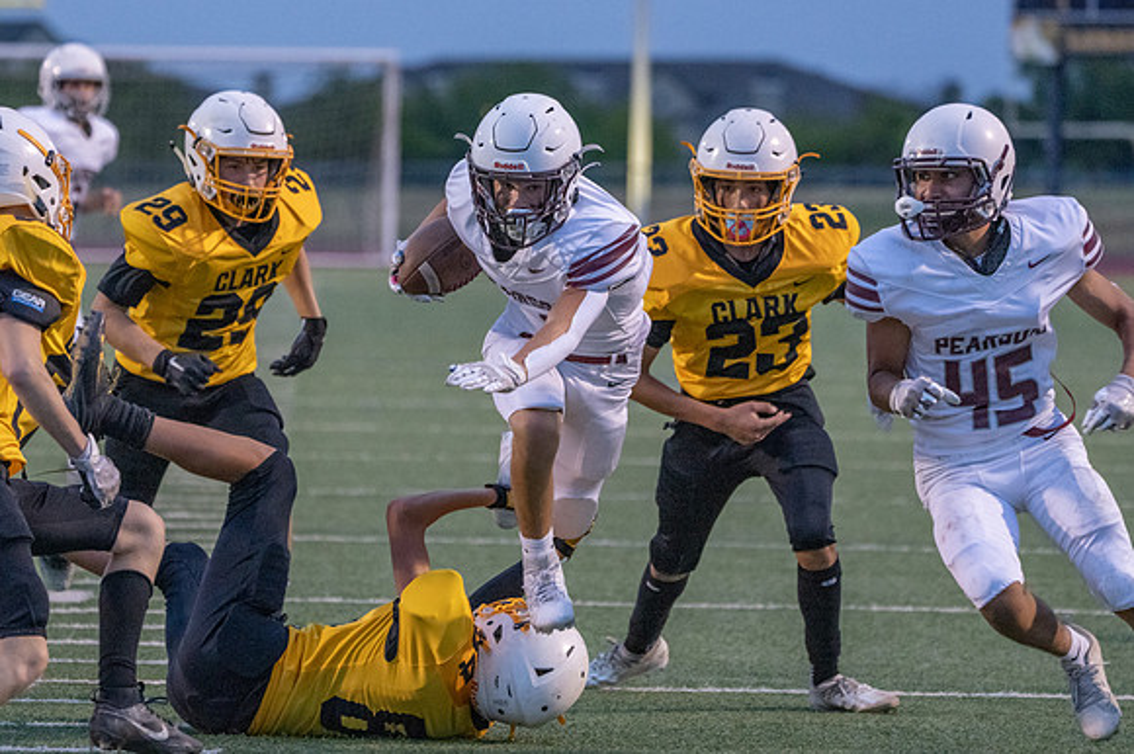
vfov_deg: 4.5
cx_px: 486
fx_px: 9652
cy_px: 400
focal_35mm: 307
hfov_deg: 6.7
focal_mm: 247
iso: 8000
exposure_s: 1/1000
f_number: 5.6
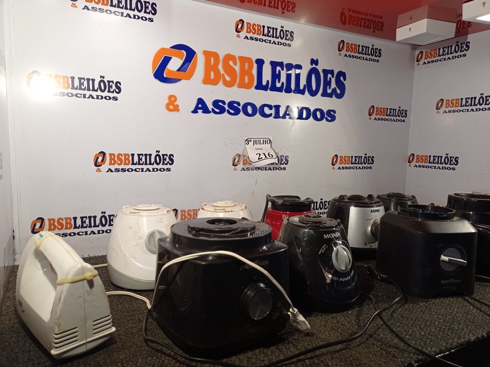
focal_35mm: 28
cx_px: 245
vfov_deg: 49.7
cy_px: 184
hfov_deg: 63.5
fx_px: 396
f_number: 1.79
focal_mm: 4.7
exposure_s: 1/120
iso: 101
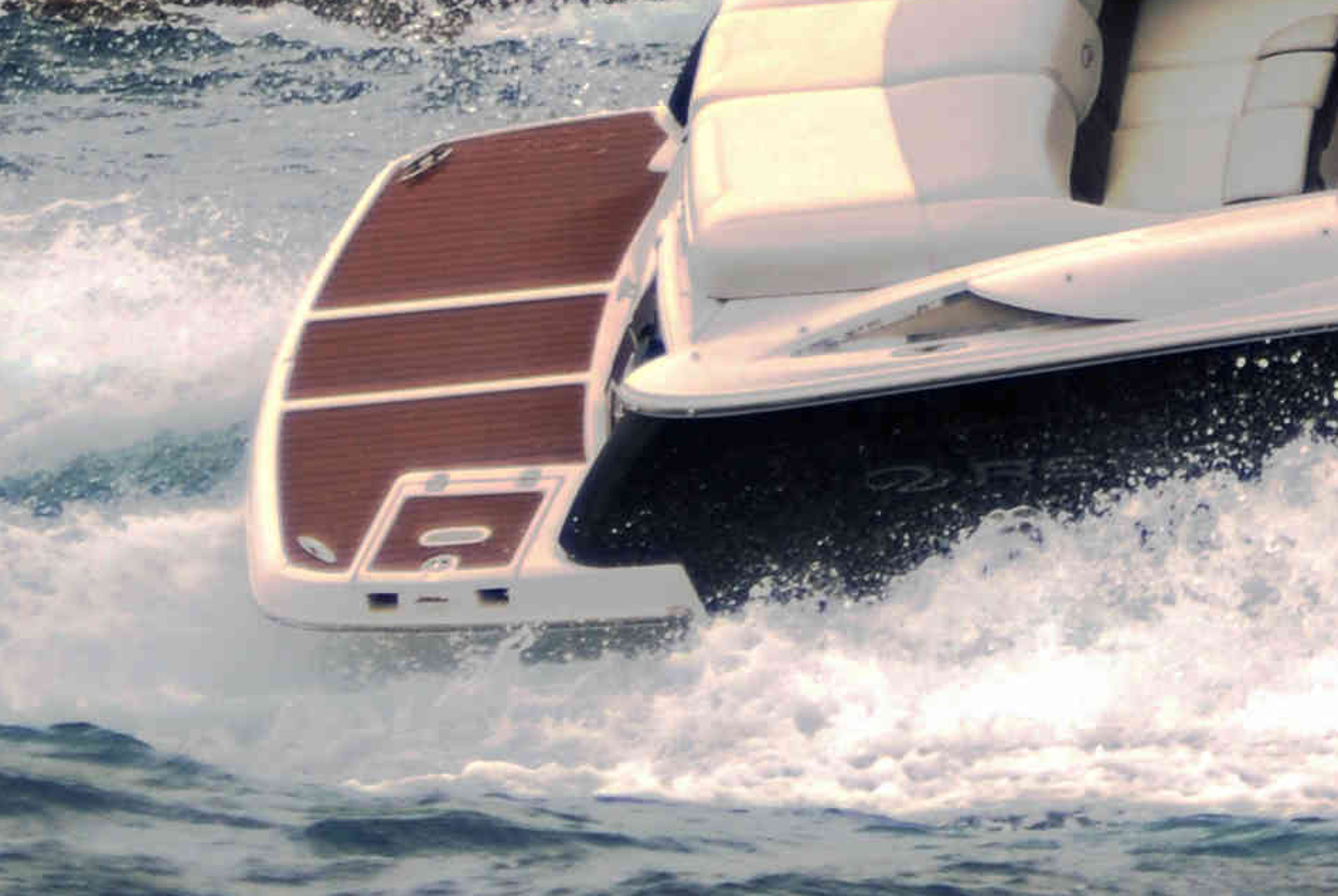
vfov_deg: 3.2
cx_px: 2387
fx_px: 16004
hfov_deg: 4.7
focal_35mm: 430
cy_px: -256
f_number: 4
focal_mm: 70
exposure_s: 1/1000
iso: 140
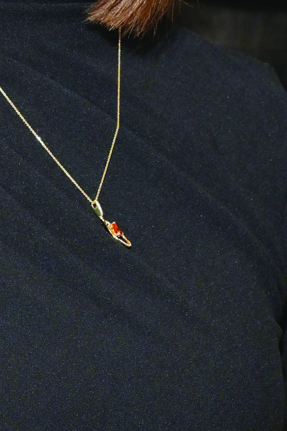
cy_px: 379
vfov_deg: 7.8
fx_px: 3157
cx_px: -12
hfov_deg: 5.2
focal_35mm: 264
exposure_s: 1/200
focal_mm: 45
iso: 500
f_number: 7.1
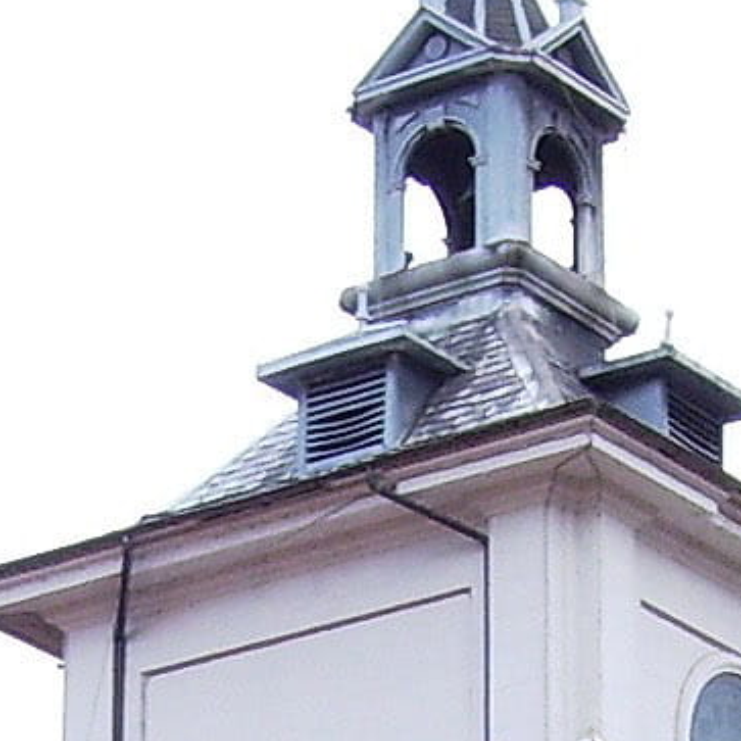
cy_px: 1166
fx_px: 5619
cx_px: 69
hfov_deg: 7.5
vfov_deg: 7.4
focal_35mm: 232
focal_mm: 6
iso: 80
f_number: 4.8
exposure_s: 1/250
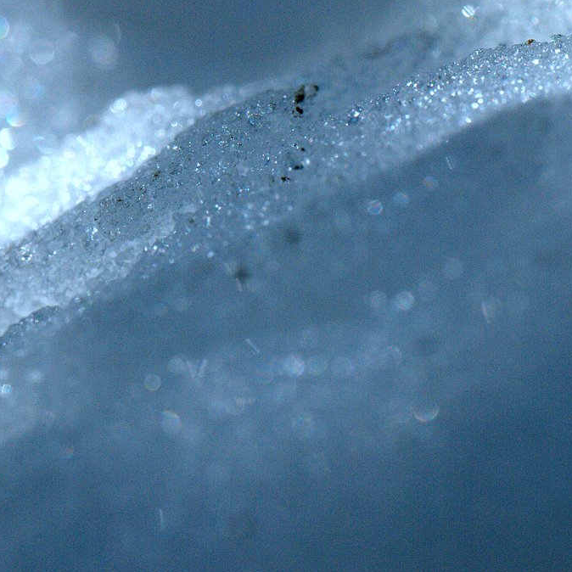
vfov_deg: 10.0
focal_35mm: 174
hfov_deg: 10.0
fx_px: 3253
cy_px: 287
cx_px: 141
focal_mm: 90
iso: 200
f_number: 16
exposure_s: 1/1250
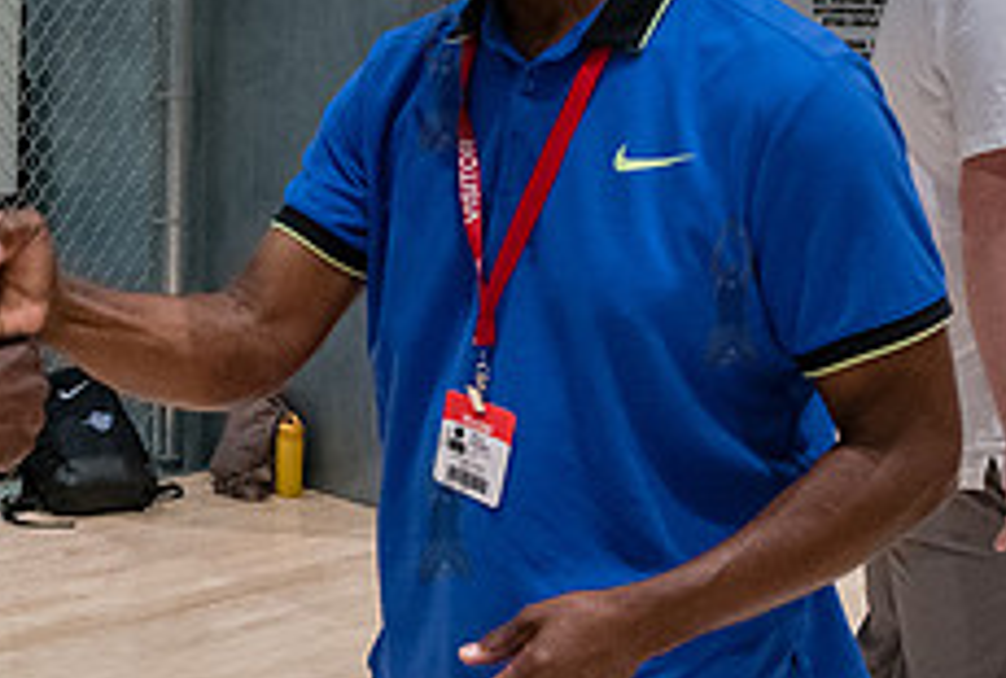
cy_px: 342
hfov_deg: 26.0
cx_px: -34
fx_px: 2047
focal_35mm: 73
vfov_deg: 18.8
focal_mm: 24
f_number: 4
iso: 5000
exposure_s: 1/400
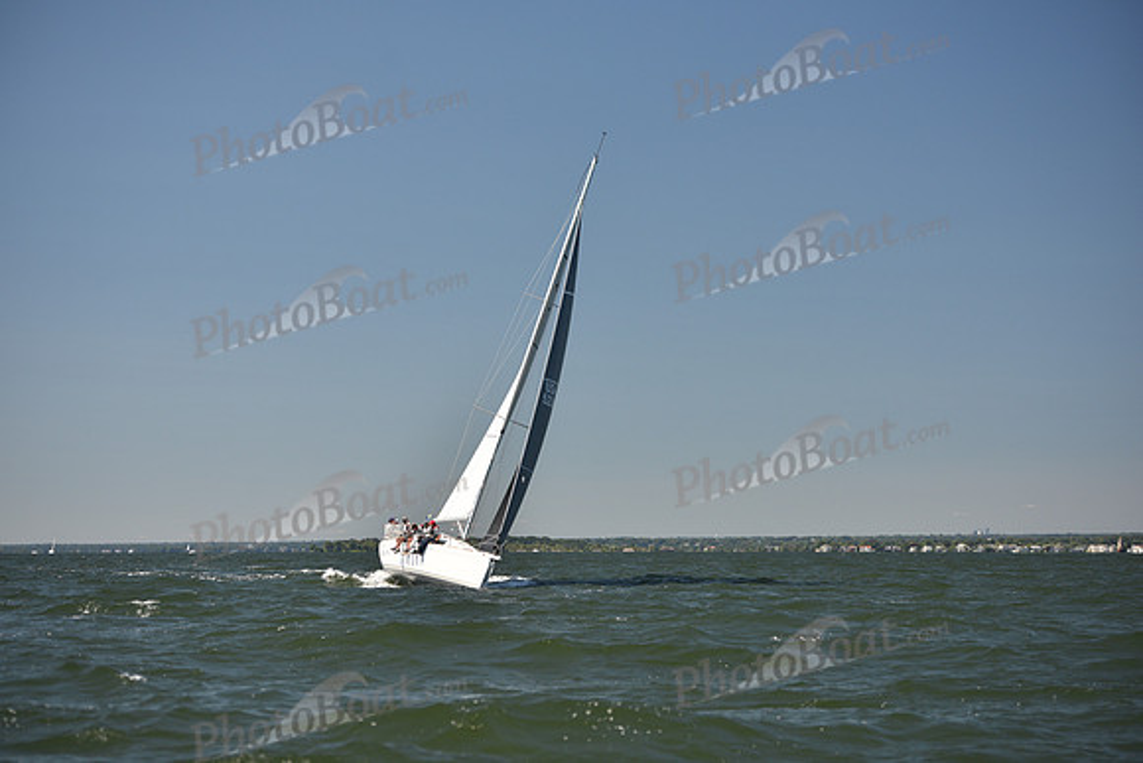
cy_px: 382
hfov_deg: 22.6
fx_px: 2858
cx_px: 572
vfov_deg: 15.2
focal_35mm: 90
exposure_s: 1/1250
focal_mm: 90
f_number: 3.2
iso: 250
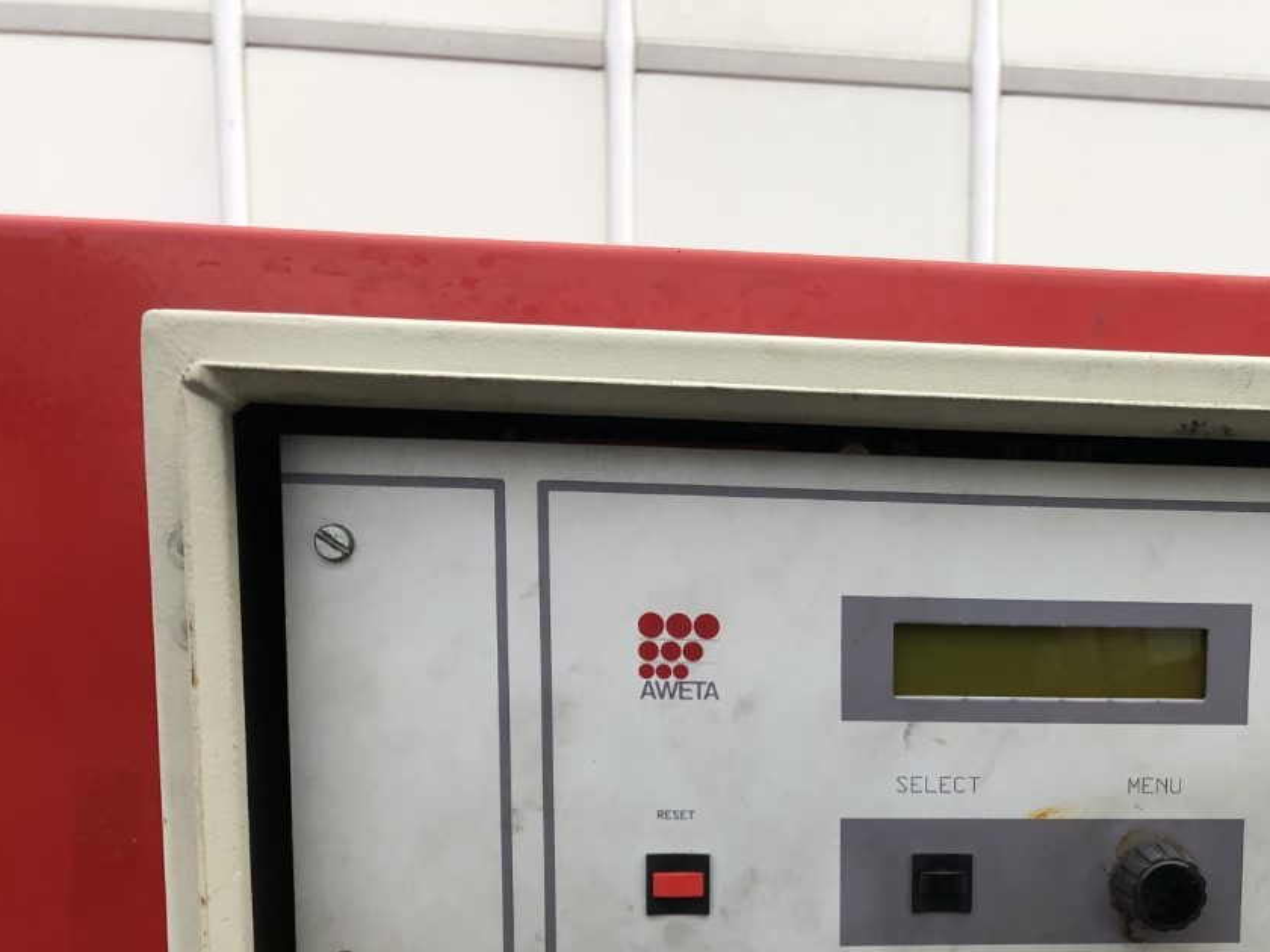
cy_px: 814
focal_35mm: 48
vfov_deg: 29.3
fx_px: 1761
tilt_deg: -6.8
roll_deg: +0.3
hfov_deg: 38.1
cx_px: 1031
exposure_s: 1/40
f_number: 1.8
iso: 25
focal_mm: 4
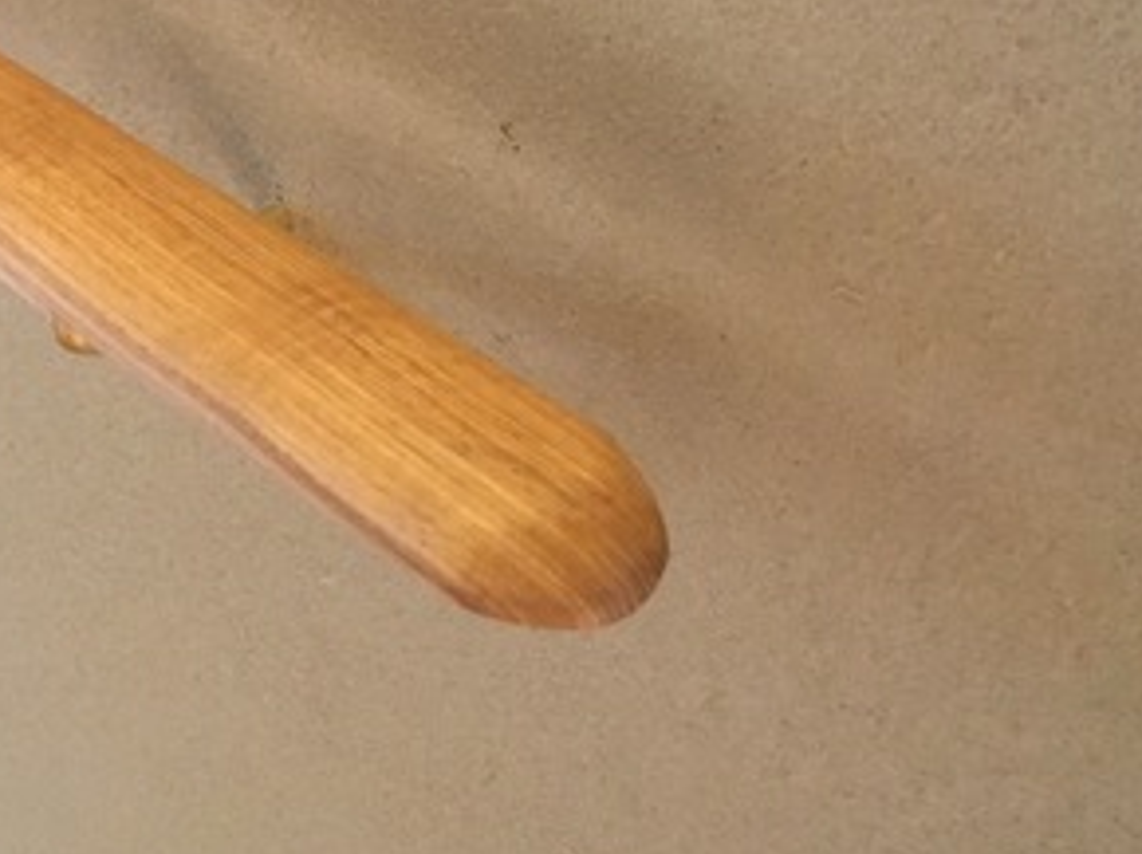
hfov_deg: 24.8
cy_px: 214
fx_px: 2406
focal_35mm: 73
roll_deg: +4.8
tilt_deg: -38.7
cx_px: -126
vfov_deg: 20.0
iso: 200
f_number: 2.2
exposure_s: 1/17
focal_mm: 4.15
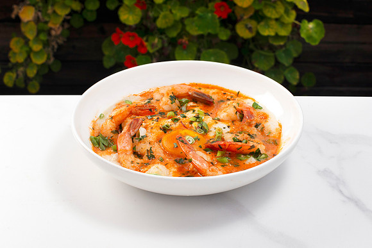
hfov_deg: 38.5
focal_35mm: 52
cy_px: 124
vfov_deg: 26.2
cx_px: 186
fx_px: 533
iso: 200
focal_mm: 50
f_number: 11
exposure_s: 1/200
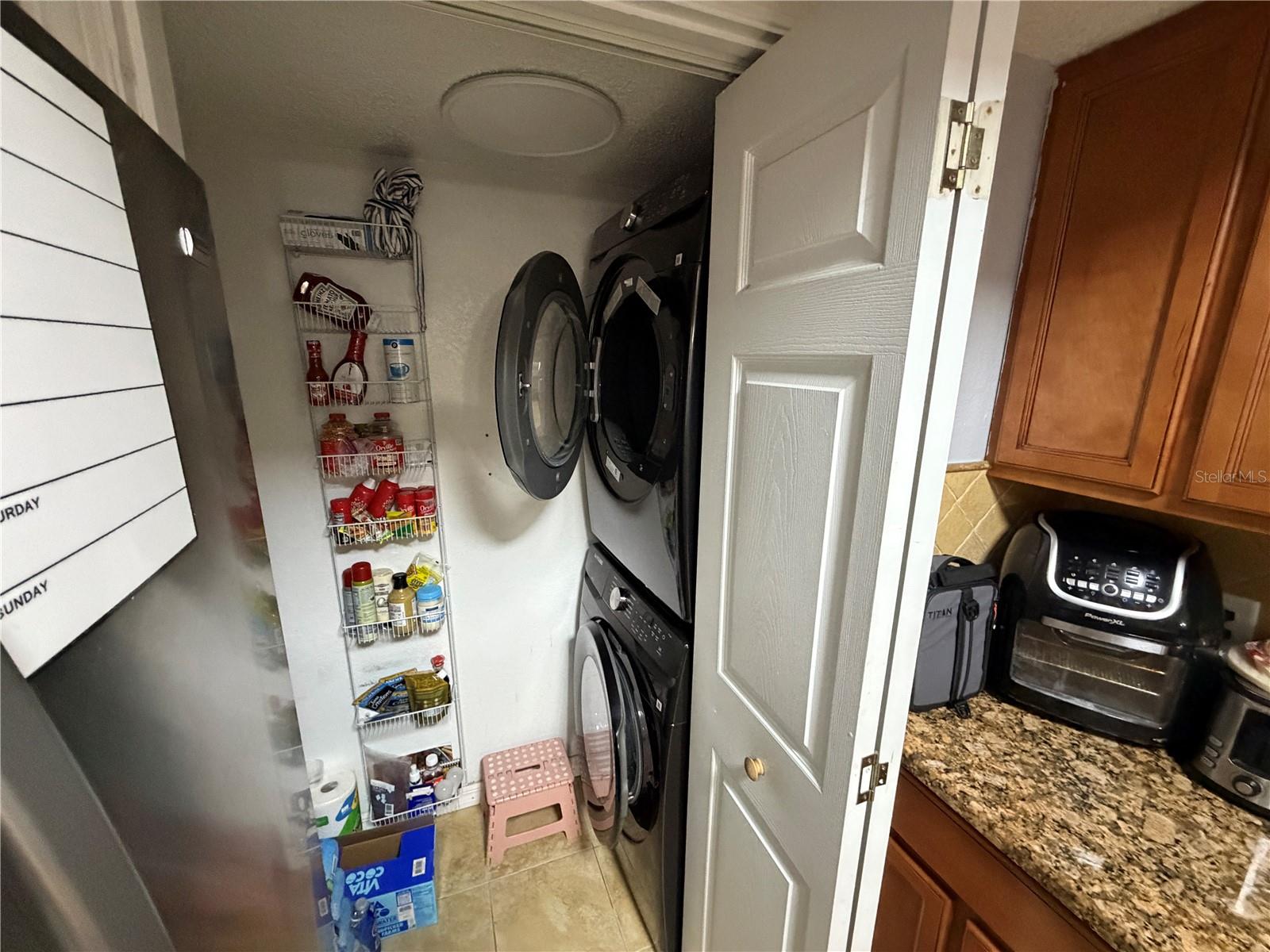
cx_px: 635
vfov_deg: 85.7
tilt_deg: -12.4
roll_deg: -0.6
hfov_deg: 102.1
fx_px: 514
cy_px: 476
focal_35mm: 14
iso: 1000
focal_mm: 2.22
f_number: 2.2
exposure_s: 1/60
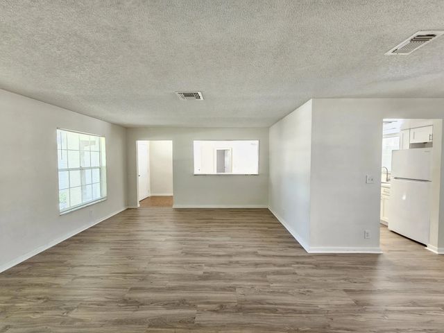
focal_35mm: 13
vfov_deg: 89.9
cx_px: 222
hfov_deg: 106.2
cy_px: 166
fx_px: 167
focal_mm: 2.2
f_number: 2.2
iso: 320
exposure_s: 1/40
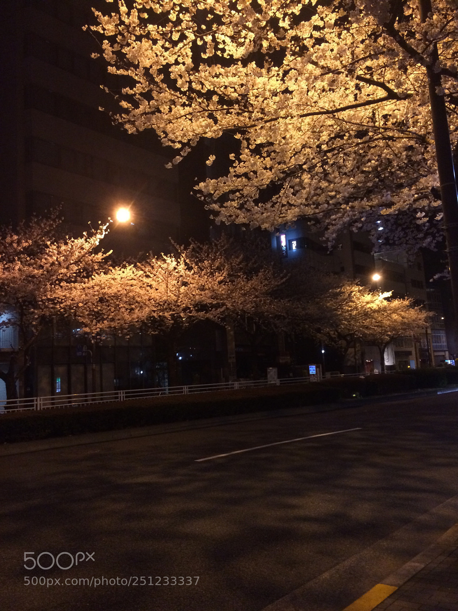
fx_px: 512
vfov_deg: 61.7
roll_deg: +4.9
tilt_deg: +5.1
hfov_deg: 48.2
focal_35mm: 29
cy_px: 306
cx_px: 229
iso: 250
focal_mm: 4.15
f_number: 2.2
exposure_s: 1/15
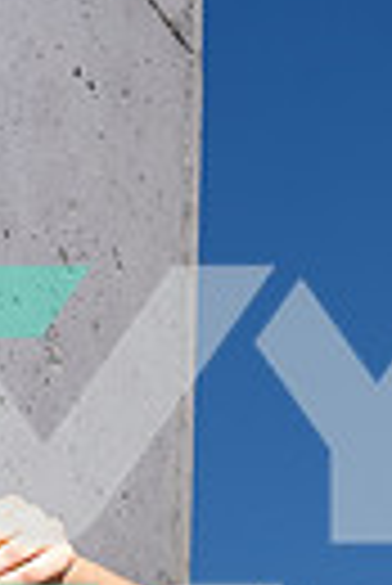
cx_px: 493
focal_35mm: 173
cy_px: 724
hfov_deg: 7.9
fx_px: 2818
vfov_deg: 11.6
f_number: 7.1
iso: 64
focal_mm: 50
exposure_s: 1/320
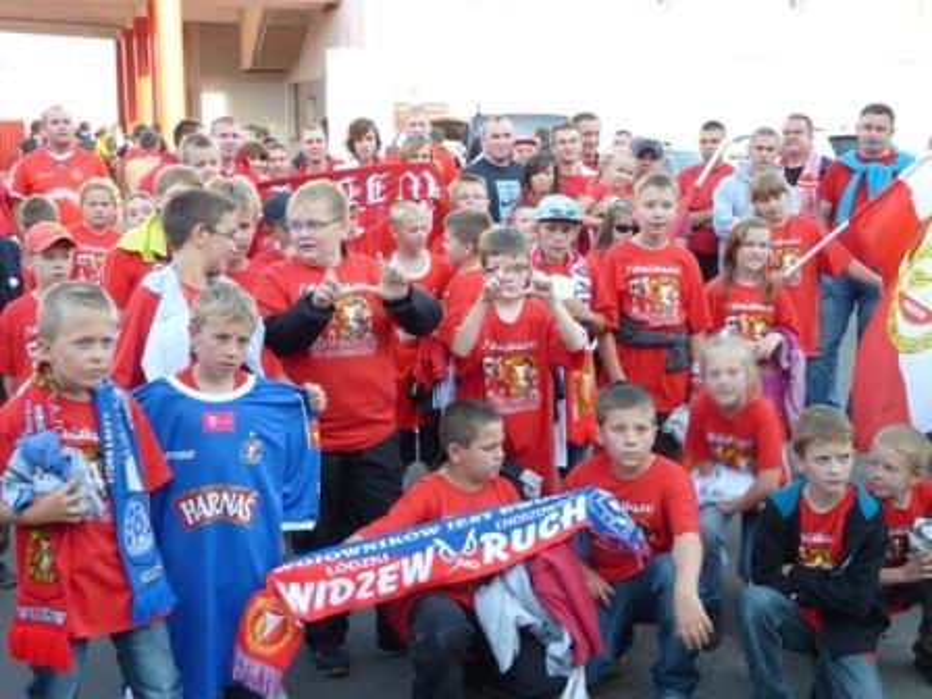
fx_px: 1131
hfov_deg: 44.8
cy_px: 350
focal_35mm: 42
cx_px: 466
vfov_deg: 34.3
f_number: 3.7
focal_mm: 6.9
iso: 80
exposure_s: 1/40
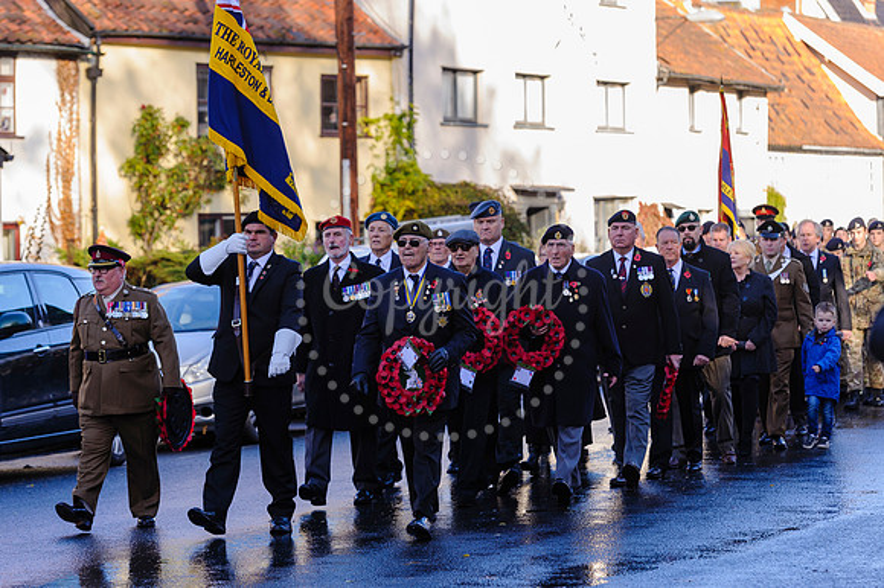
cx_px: 442
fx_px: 3250
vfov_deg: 10.3
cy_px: 294
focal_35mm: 132
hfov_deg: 15.5
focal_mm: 125
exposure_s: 1/350
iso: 400
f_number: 4.8
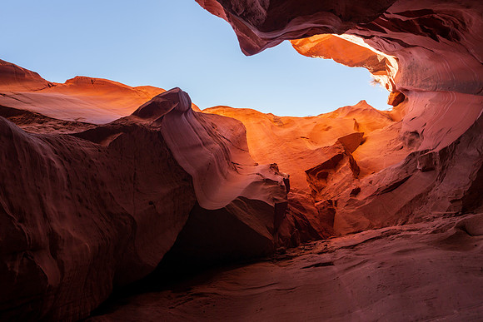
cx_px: 242
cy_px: 161
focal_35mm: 26
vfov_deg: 49.6
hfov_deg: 69.4
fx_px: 349
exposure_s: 1/200
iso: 1000
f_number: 10
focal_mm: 26
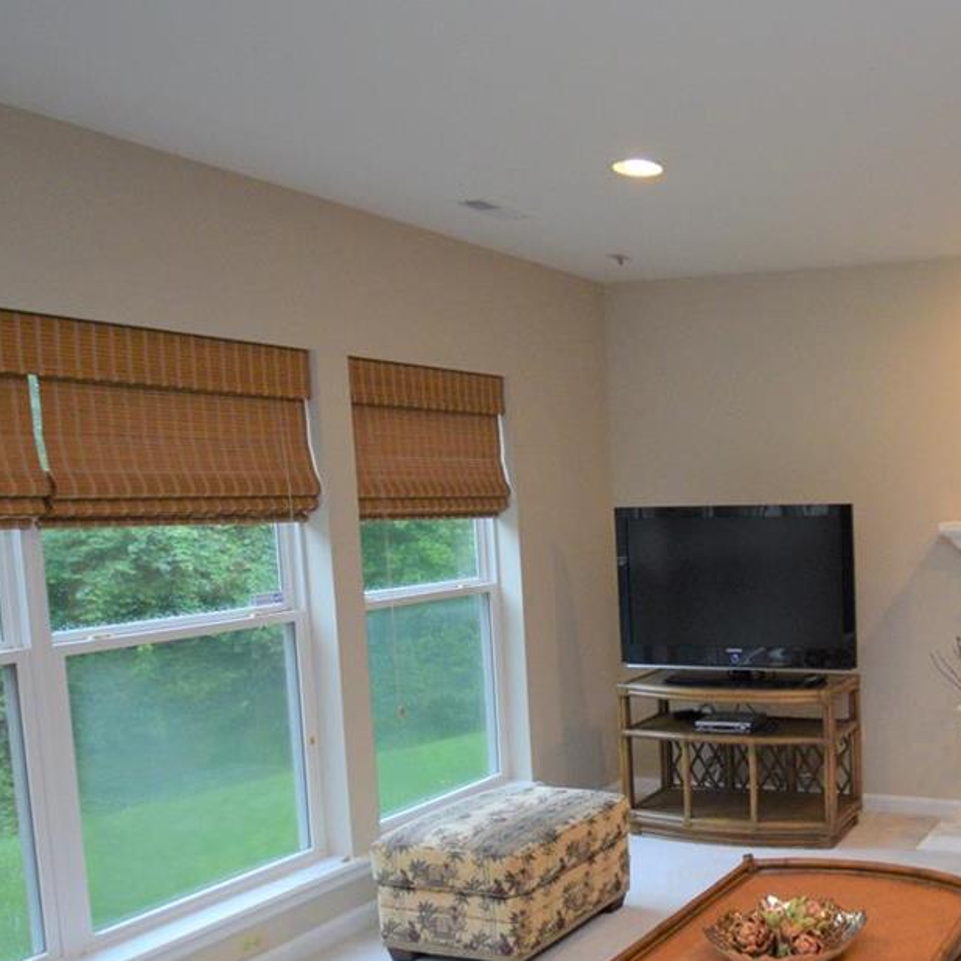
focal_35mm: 33
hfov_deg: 44.5
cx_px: 891
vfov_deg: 49.3
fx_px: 1036
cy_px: 602
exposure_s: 1/60
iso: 1000
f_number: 4.5
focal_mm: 10
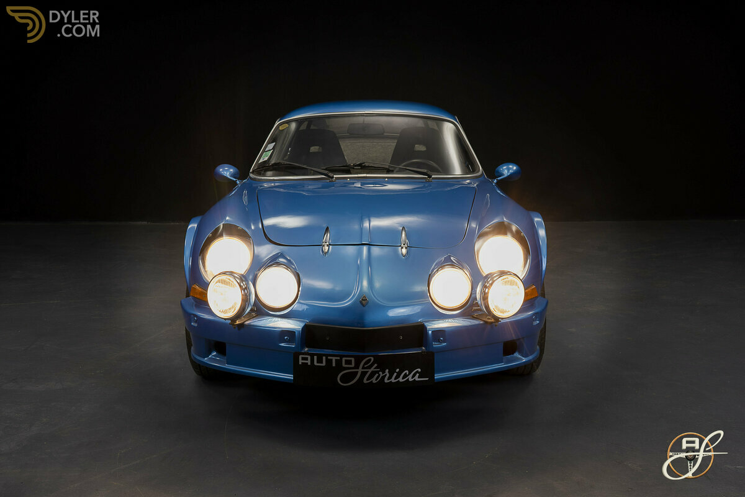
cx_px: 372
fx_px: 848
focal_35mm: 41
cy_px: 248
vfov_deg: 32.6
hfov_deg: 47.4
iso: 250
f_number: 9
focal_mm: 41
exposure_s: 1/3
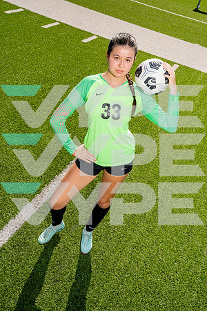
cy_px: 156
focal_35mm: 42
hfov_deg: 31.9
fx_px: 362
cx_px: 104
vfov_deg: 46.4
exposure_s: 1/250
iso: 320
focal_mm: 42
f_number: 11
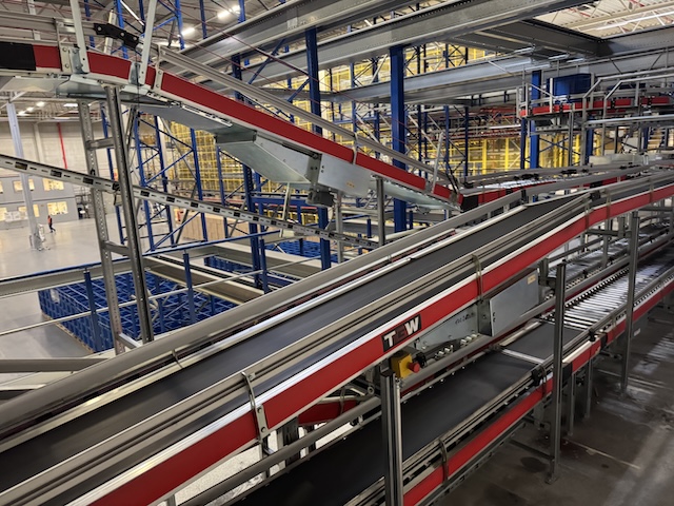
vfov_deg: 56.8
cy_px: 253
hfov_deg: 71.6
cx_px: 337
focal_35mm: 24
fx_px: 467
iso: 800
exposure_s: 1/50
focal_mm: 6.76
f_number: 1.78
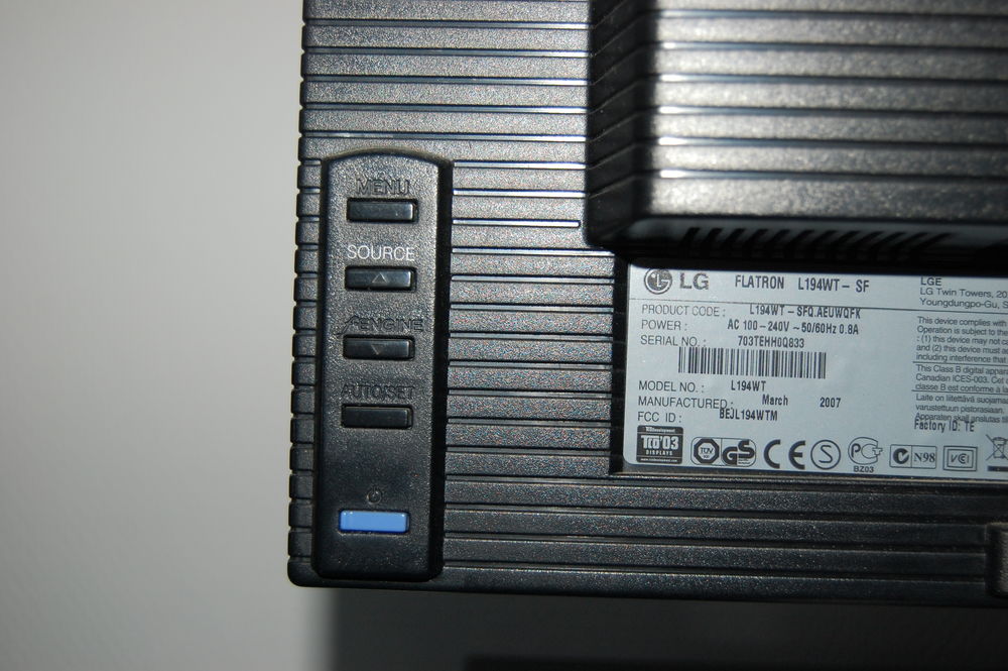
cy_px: 336
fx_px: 1343
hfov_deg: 41.1
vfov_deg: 28.0
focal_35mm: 48
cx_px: 504
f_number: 4.5
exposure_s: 1/60
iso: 400
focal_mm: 32
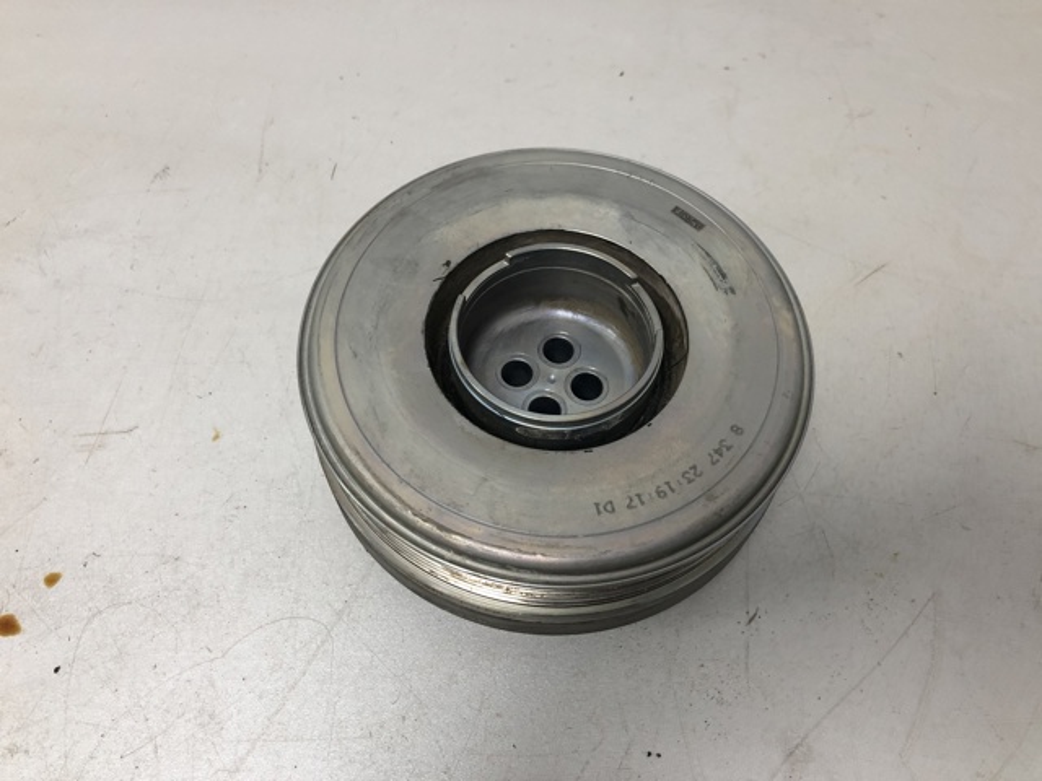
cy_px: 390
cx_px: 521
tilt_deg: -61.0
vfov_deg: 49.7
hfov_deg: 63.4
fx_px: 843
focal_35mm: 28
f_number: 1.8
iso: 32
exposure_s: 1/25
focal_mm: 4
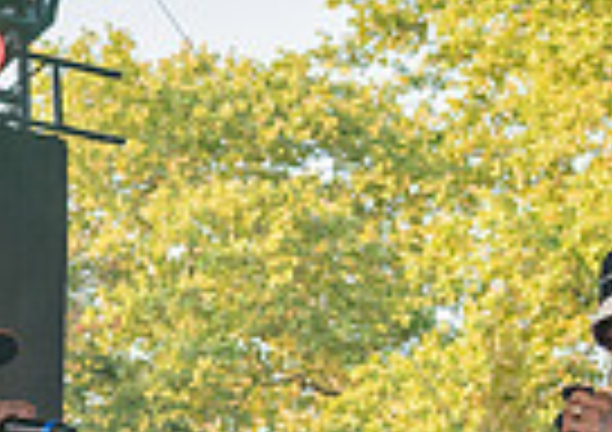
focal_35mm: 168
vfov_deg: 8.4
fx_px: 2908
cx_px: -83
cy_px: 523
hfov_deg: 11.8
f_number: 4.5
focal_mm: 35
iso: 2000
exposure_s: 1/500
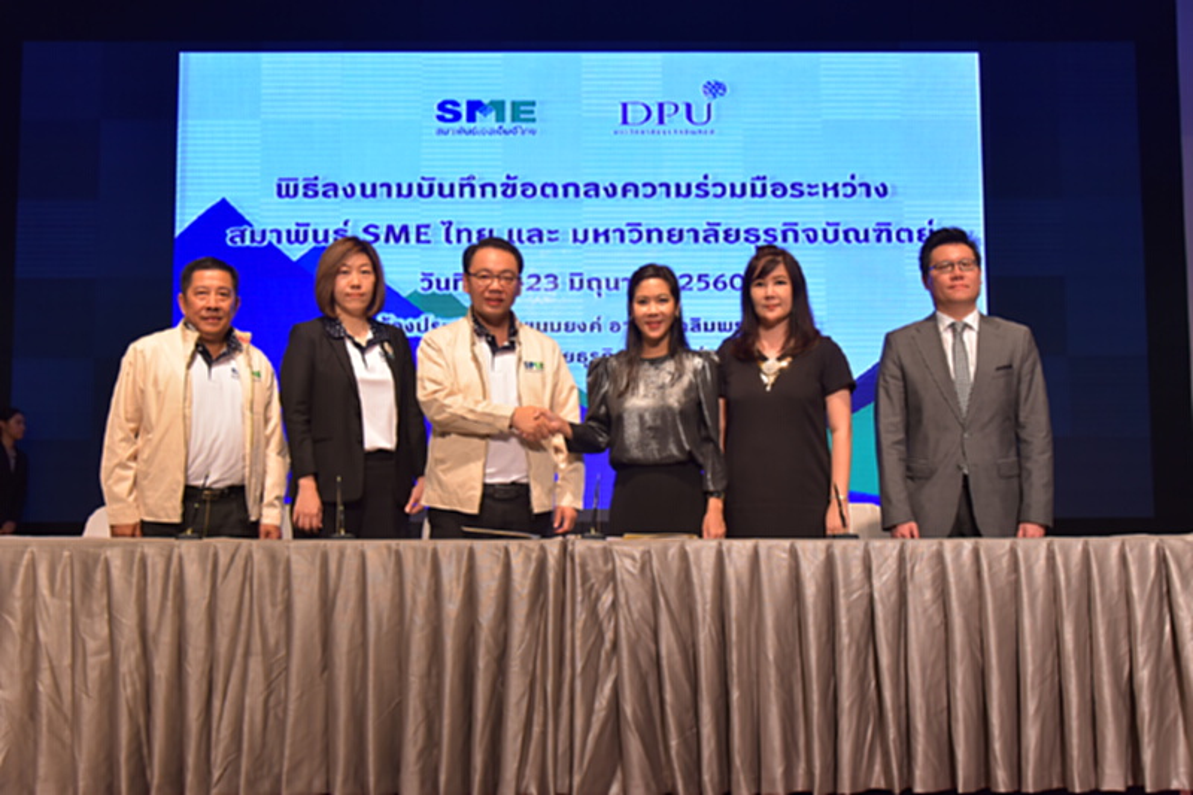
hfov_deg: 48.5
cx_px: 596
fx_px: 1325
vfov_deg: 33.4
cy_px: 398
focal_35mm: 40
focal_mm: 40
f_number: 5.6
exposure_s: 1/100
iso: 1250
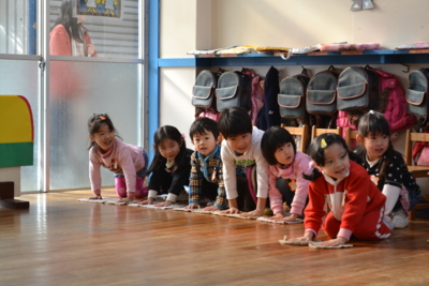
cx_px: 214
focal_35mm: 82
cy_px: 143
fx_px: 983
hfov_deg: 24.6
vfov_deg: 16.6
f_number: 5.6
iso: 400
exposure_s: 1/50
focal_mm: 55
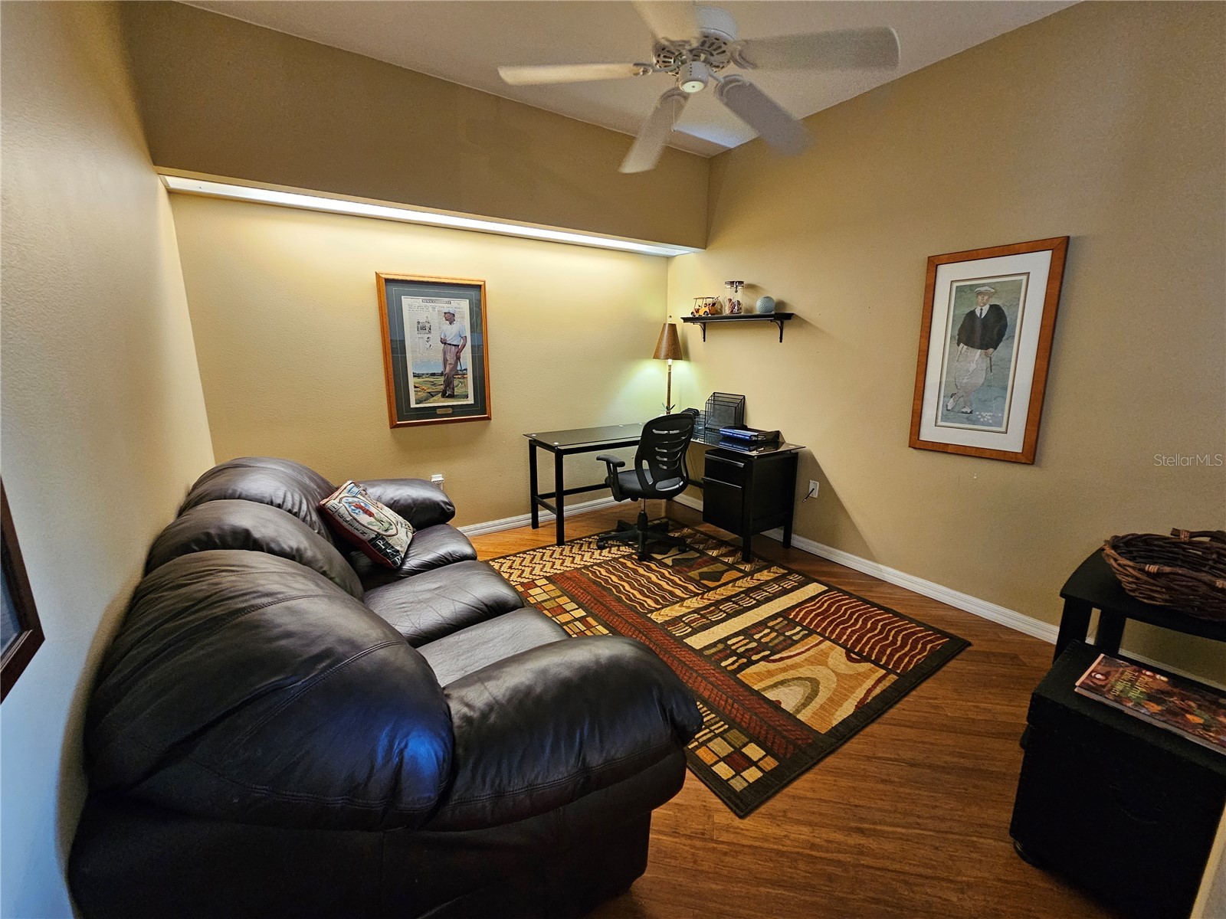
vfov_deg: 89.9
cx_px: 613
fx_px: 460
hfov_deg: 106.2
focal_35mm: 13
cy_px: 460
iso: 400
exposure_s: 1/30
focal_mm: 2.2
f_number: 2.2
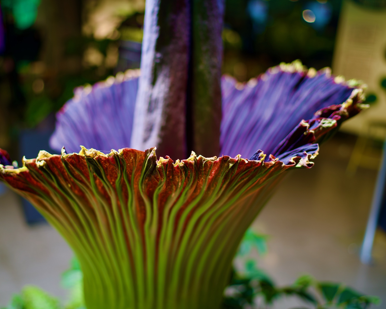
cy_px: 154
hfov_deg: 45.7
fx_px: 457
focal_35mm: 40
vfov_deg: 37.3
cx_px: 168
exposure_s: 1/40
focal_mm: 35
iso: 100
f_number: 1.4
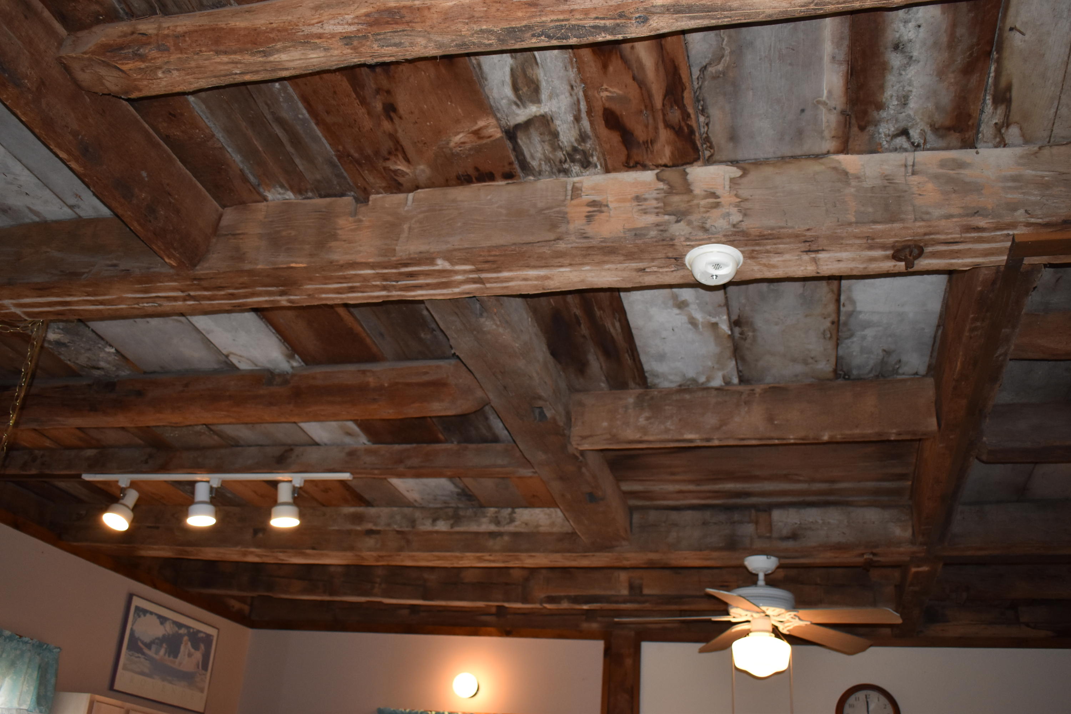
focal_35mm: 34
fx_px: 1026
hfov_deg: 55.1
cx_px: 536
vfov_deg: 38.4
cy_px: 357
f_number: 3.8
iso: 800
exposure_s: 1/125
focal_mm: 23
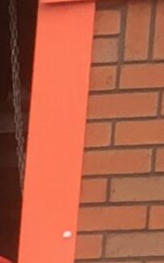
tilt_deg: -13.8
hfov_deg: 3.8
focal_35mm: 294
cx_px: -779
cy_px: 879
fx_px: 2107
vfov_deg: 6.4
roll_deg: +1.5
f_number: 2.2
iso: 25
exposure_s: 1/33
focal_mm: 4.15
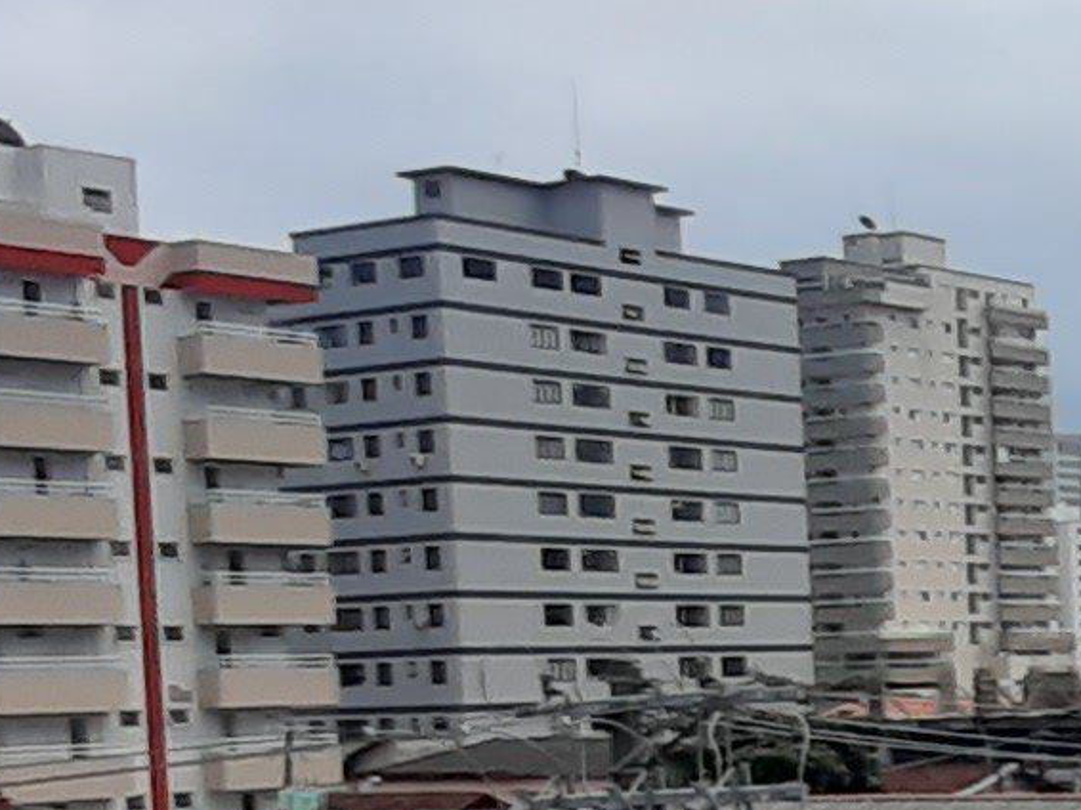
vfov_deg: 19.0
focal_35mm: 75
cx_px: 1807
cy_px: 823
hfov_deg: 20.4
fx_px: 2341
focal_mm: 1.42
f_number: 2.2
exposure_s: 1/2066
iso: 40
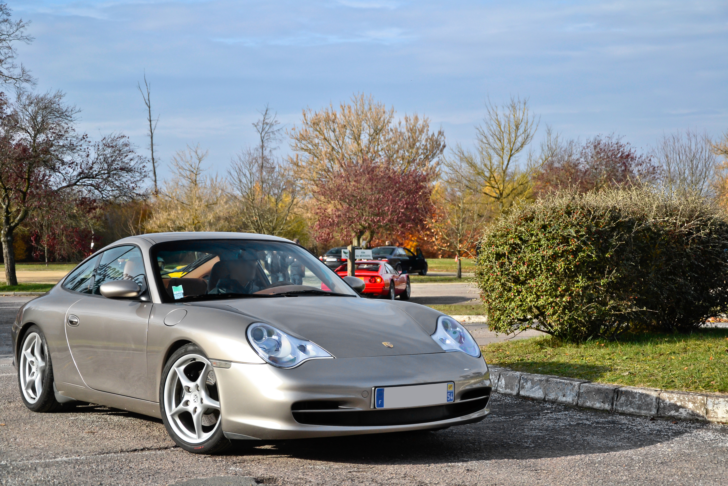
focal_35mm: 68
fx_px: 1365
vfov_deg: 20.2
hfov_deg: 29.9
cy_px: 243
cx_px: 364
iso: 400
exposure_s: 1/800
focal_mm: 45
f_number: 4.8
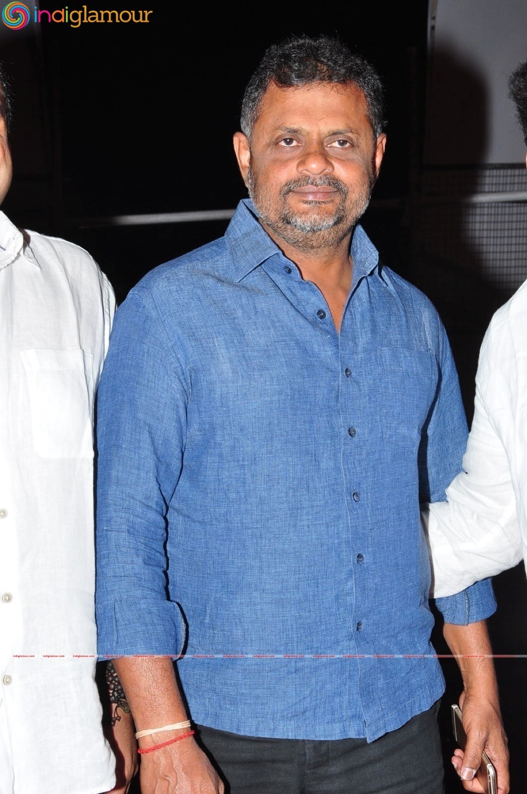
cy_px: 397
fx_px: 1586
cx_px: 264
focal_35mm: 72
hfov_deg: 18.9
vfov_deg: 28.1
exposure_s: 1/125
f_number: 11
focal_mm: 48
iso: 500
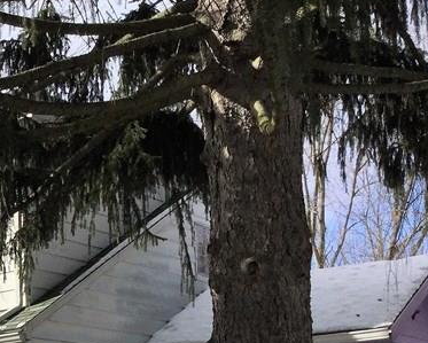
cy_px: 431
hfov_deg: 20.9
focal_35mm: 83
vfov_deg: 17.5
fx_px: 1052
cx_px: -131
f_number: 2.4
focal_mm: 3.3
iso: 25
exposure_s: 1/1381
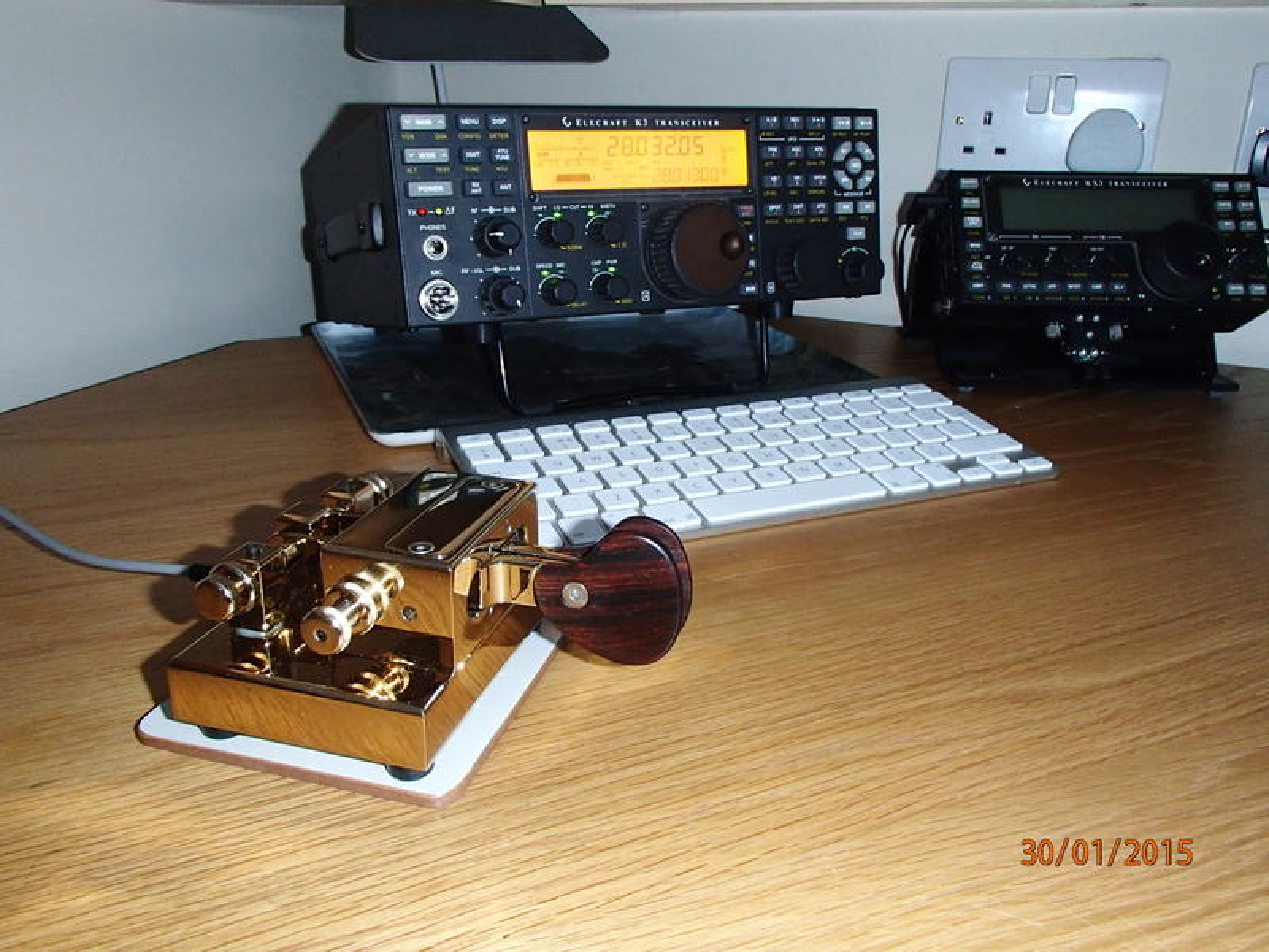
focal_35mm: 28
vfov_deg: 49.7
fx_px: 1026
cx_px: 634
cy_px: 476
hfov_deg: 63.4
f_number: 3.9
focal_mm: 5
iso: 400
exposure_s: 1/30
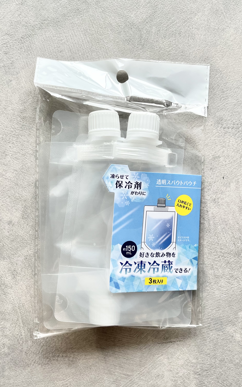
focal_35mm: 37
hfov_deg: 34.4
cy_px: 193
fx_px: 390
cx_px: 117
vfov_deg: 52.7
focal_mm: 5.1
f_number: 1.6
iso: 50
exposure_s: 1/363
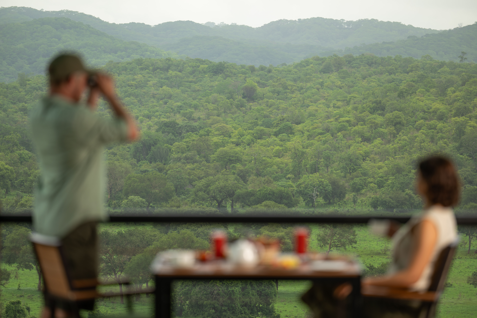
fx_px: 2186
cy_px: 159
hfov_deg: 12.5
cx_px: 238
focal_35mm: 165
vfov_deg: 8.3
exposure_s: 1/500
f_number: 3.2
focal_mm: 165
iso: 100
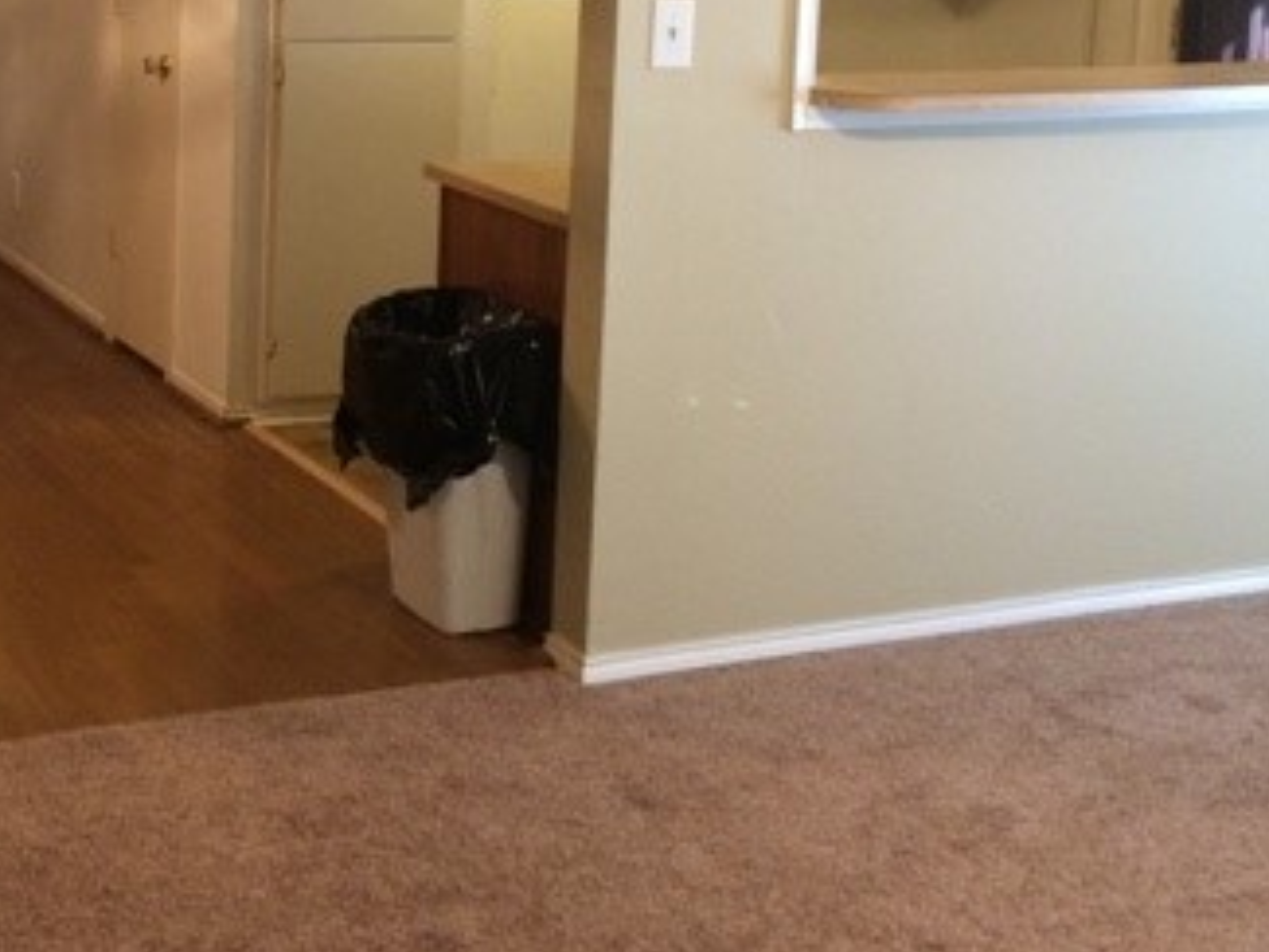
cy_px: 86
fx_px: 2164
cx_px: 168
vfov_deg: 24.1
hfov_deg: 31.4
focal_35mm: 59
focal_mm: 4.12
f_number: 2.2
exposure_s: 1/30
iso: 200
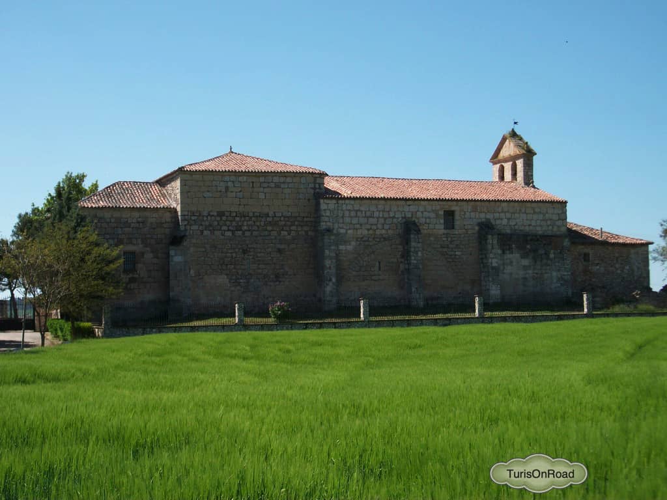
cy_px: 250
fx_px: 1464
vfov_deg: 19.4
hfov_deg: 25.7
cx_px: 334
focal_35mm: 76
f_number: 4.6
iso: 80
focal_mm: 13.7
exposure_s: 1/484
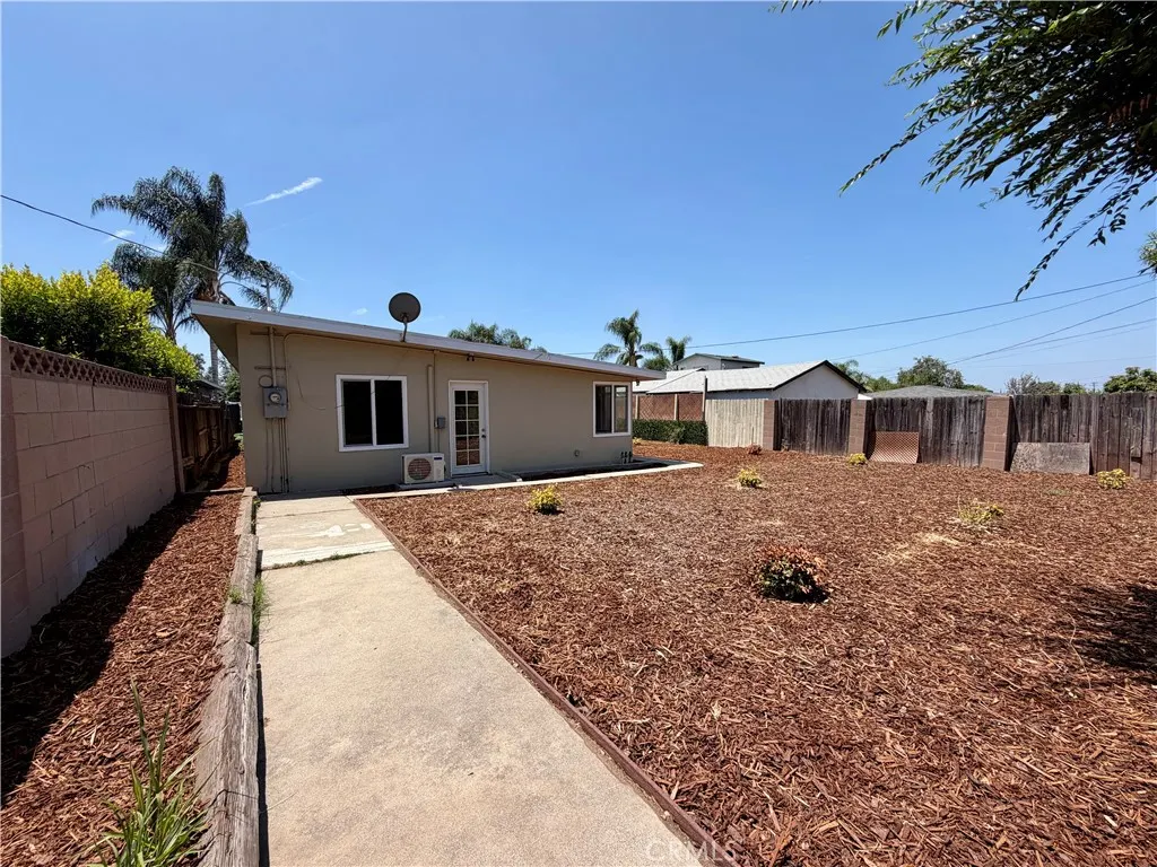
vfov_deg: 85.7
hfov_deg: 102.1
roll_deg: +0.9
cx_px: 578
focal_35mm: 14
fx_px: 468
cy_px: 434
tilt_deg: -3.0
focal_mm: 2.22
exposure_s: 1/770
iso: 25
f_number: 2.2
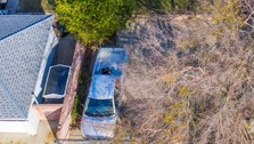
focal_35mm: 84
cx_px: 240
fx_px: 566
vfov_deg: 13.7
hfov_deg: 24.4
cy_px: -63
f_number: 2.8
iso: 100
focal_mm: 10.26
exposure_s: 1/1250
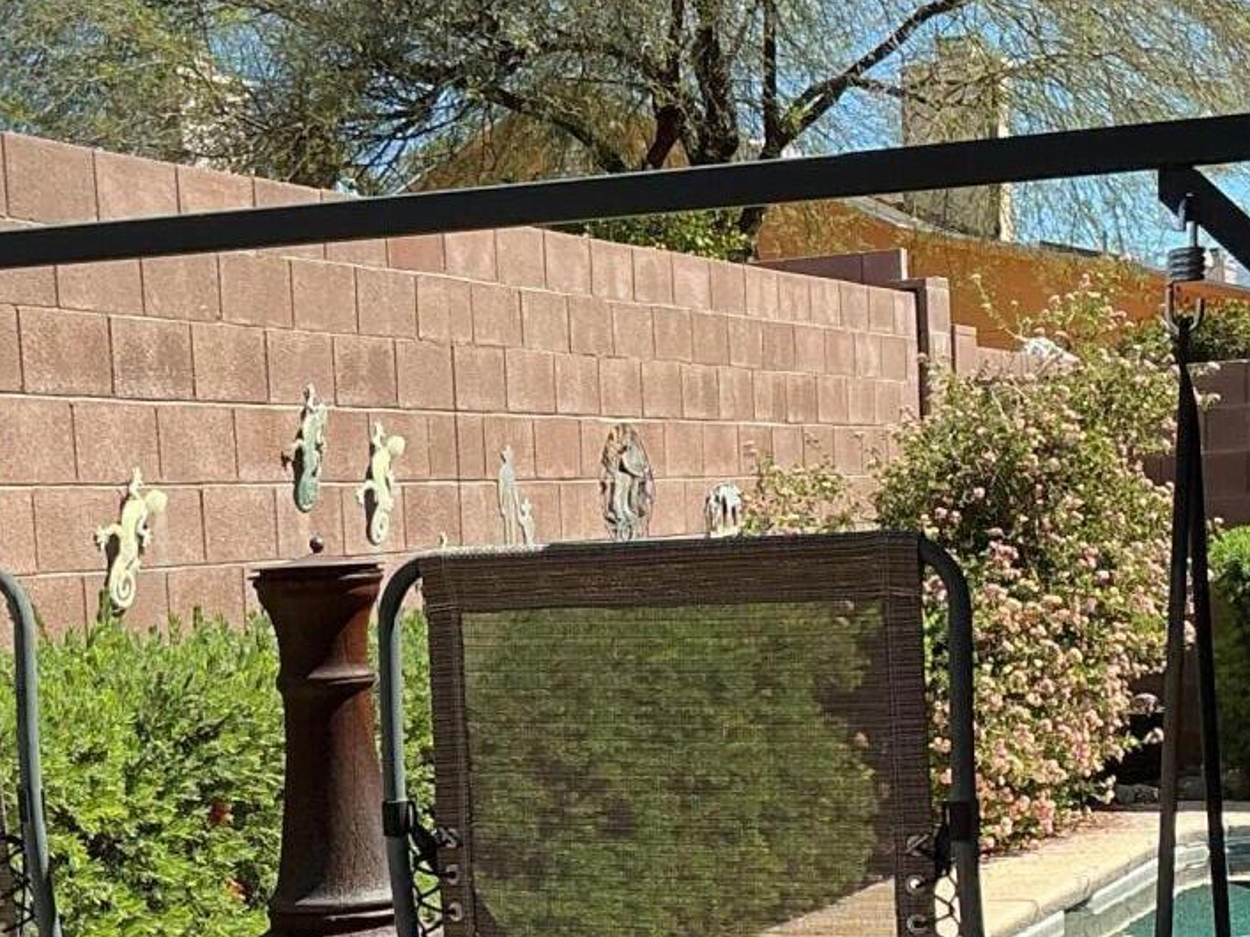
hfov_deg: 23.8
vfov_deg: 17.7
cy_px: 840
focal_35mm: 82
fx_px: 2961
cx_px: 536
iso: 25
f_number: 1.8
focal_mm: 3
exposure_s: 1/883
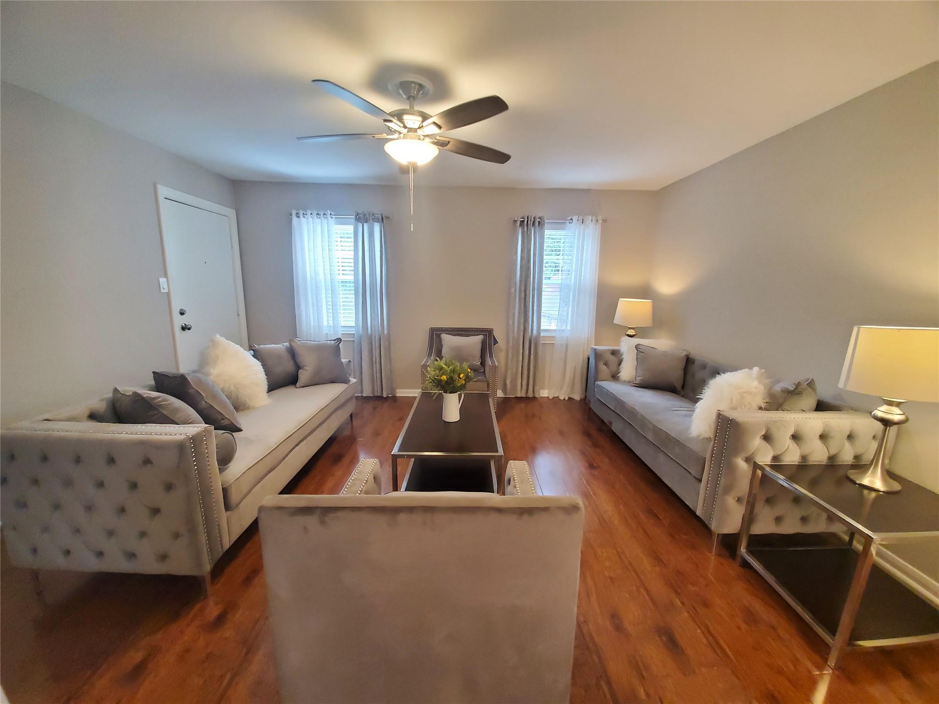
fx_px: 353
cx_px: 470
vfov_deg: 89.9
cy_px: 352
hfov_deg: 106.2
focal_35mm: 13
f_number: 2.2
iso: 500
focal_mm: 1.8
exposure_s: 1/29
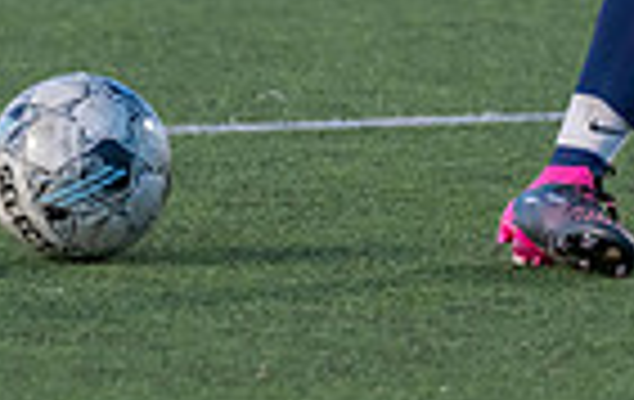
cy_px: -330
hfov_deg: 2.7
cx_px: 701
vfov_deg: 1.7
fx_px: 13446
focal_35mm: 776
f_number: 2.8
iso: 1250
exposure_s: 1/1000
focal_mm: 144
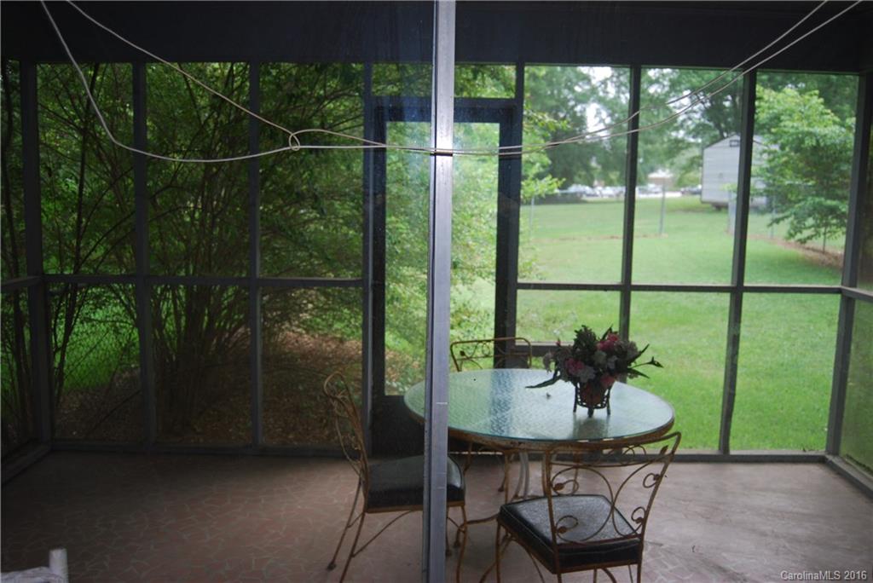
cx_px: 436
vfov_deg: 40.0
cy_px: 292
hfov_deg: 57.2
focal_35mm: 33
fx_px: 801
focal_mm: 22
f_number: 3.8
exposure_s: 1/60
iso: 200
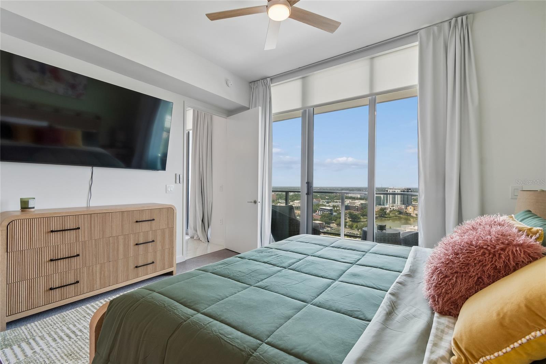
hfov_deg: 100.4
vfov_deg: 77.3
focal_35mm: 15
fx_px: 227
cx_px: 273
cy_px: 182
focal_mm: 10
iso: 100
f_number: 7.1
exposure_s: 1/160
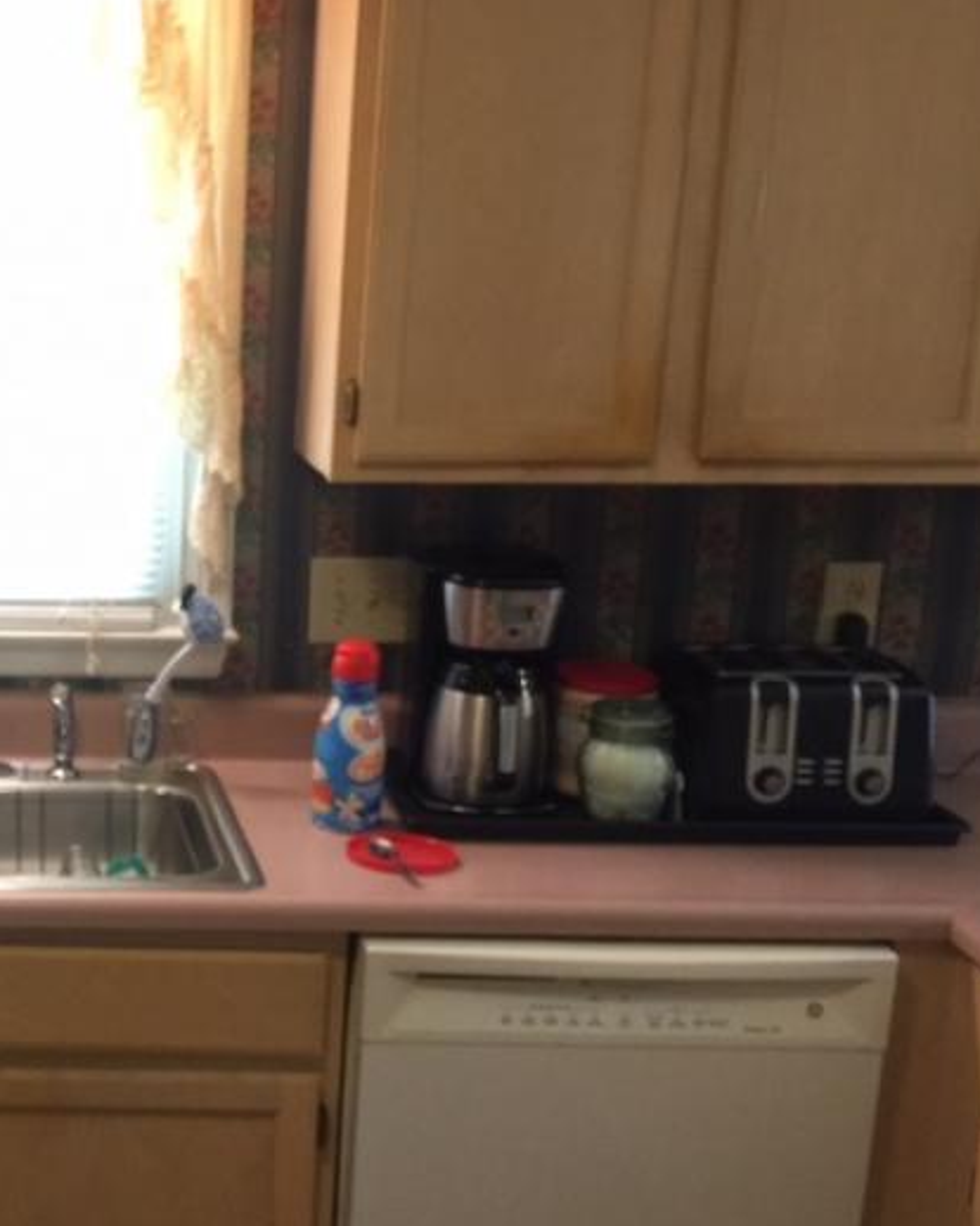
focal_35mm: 56
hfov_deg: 25.3
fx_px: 2031
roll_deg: -1.2
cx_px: -85
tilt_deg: -15.8
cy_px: 738
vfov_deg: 33.5
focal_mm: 4.15
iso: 100
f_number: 2.2
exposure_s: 1/15
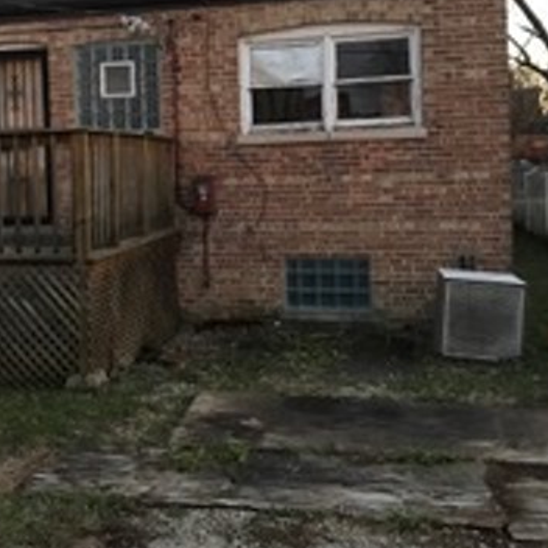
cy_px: 185
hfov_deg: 37.2
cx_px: 185
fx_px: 806
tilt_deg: -0.9
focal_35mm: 45
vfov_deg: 37.2
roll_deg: +1.9
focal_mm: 3.99
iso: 100
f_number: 1.8
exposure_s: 1/9
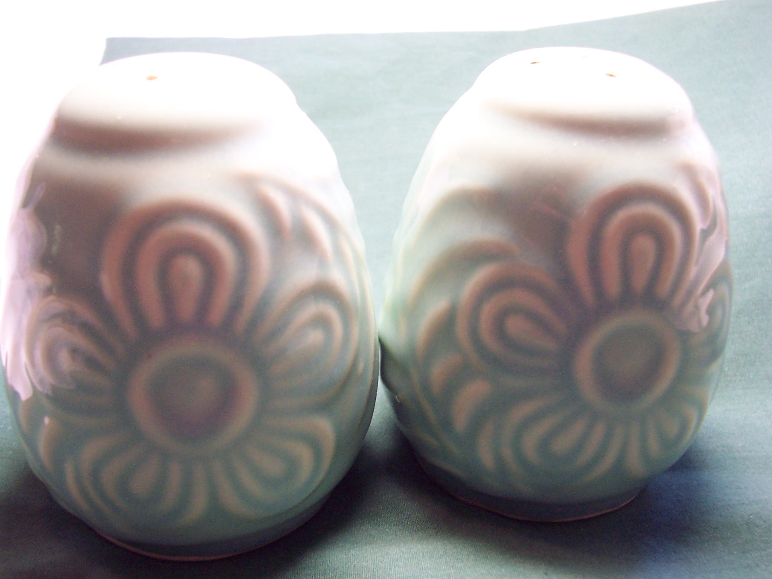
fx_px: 825
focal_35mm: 37
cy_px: 290
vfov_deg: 38.7
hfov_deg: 50.1
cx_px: 386
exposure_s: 1/30
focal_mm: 5.6
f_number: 2.8
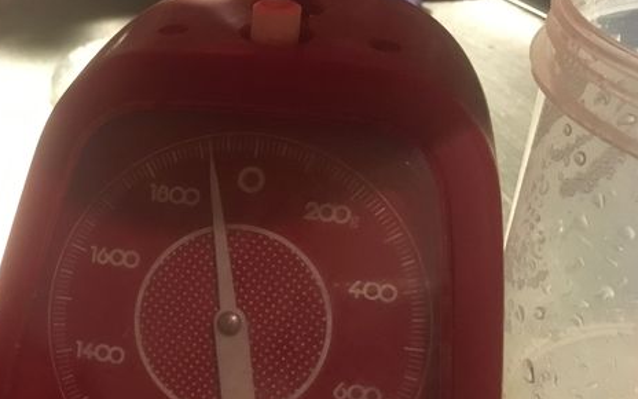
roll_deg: +0.9
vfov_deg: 24.2
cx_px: 111
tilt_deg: -34.3
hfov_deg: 36.6
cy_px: 296
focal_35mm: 53
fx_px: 922
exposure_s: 1/15
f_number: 2.2
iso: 320
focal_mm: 4.15
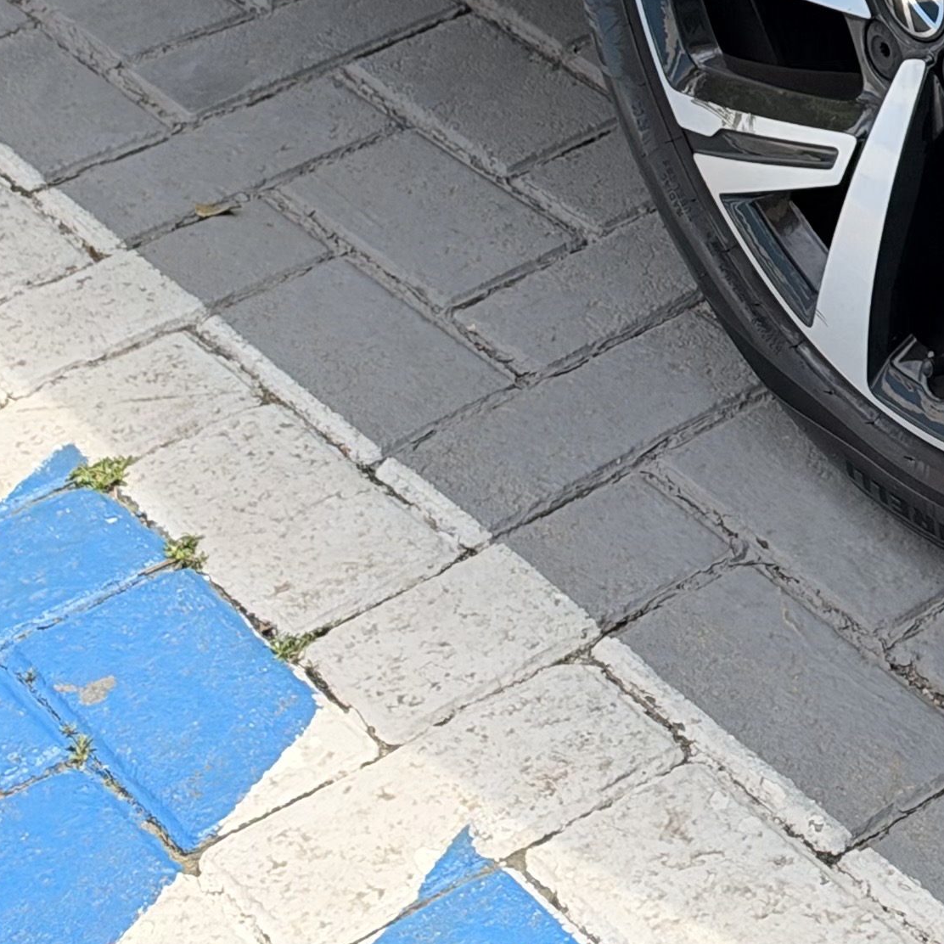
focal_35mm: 109
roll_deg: +0.9
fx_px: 3363
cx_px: 1424
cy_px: -662
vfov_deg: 14.4
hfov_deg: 14.8
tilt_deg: -18.1
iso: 80
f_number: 1.8
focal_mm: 6.93
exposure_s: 1/1678
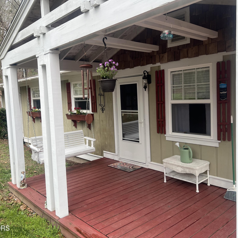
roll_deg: +2.9
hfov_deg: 52.5
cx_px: 119
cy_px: 119
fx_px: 241
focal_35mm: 31
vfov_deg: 52.5
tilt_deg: -5.0
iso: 50
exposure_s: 1/780
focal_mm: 5.7
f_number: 1.5
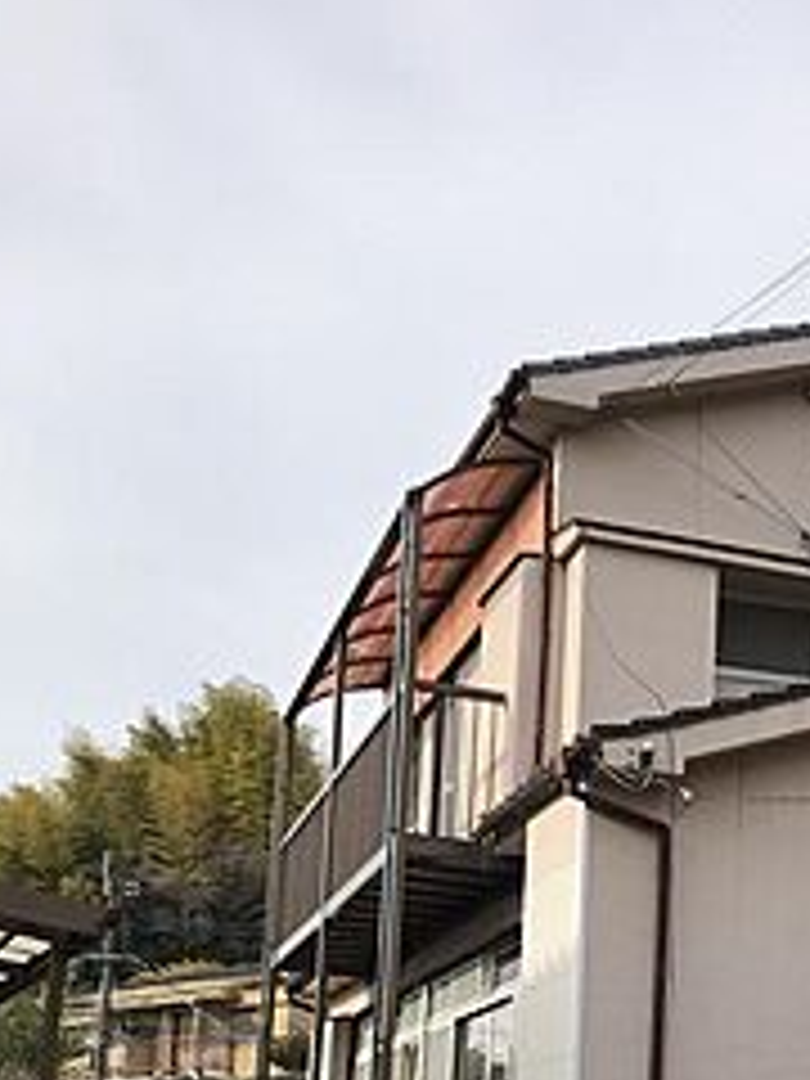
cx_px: 630
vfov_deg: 32.6
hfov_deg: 25.7
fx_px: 1747
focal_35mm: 56
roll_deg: -4.2
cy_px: 972
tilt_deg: +10.4
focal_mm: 3.99
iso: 20
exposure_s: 1/2398
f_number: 1.8
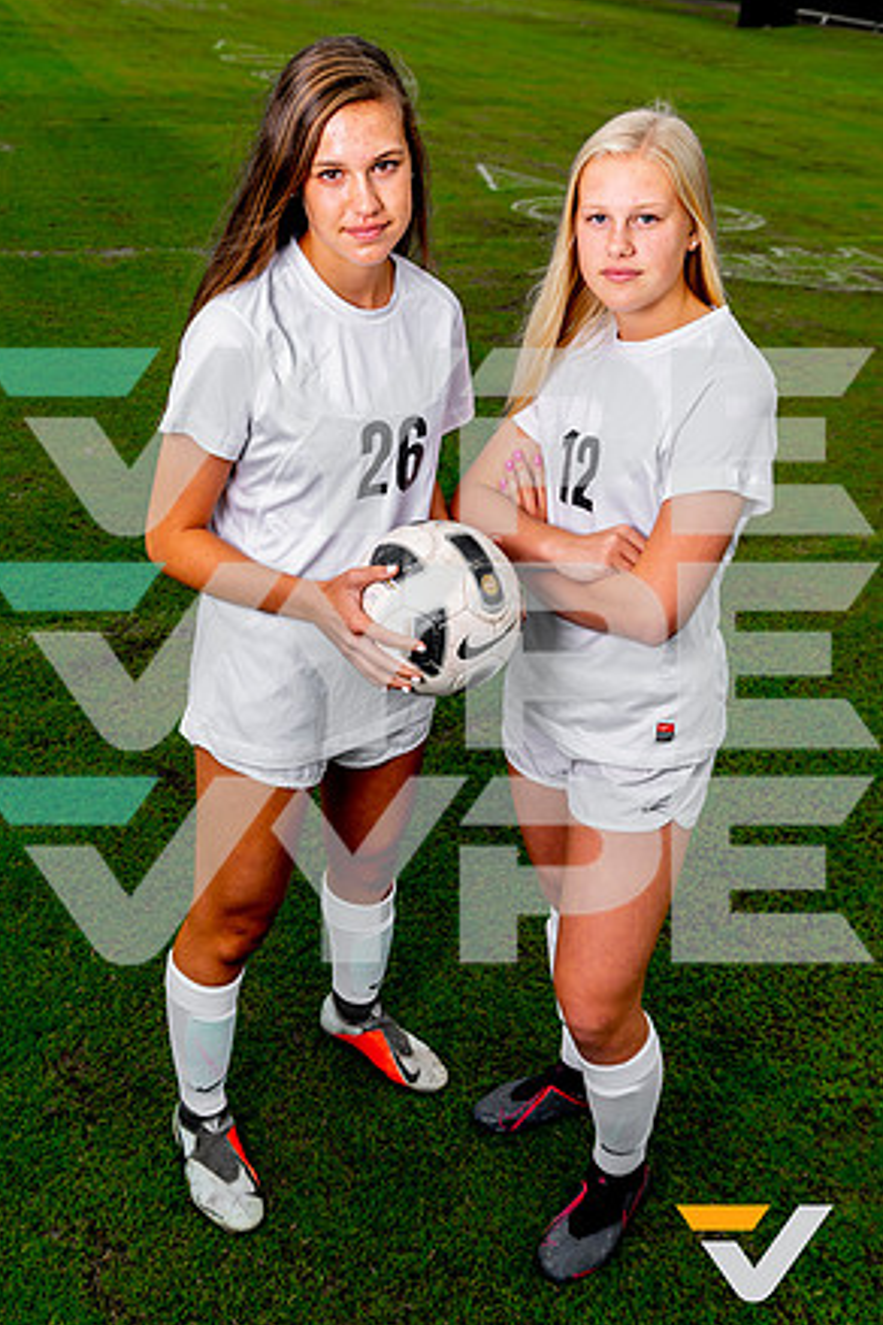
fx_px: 1361
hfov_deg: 35.9
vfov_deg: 51.9
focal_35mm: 37
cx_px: 431
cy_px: 656
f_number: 5.6
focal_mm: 36
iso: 160
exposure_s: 1/125
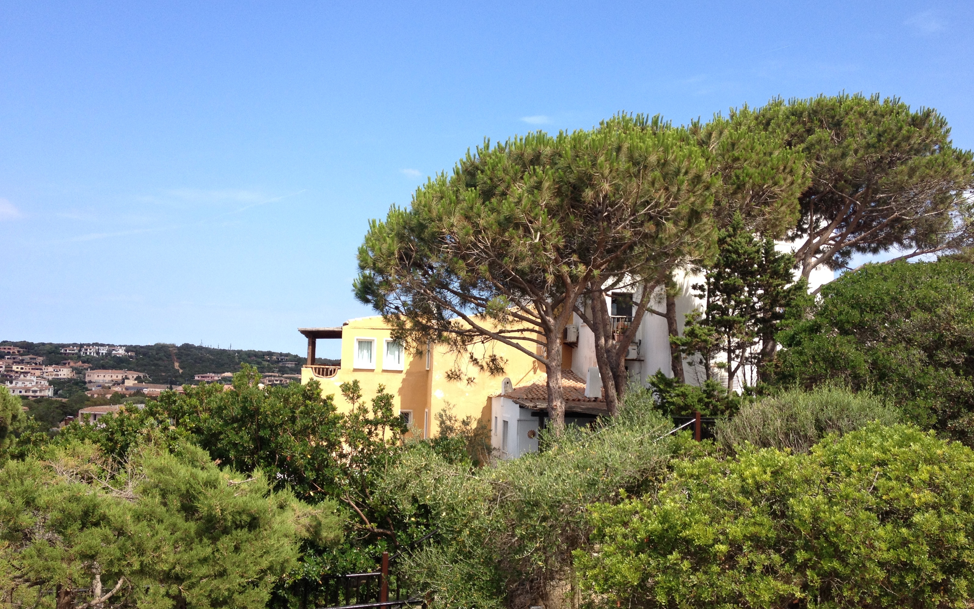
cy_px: 330
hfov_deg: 51.5
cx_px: 498
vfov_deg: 33.6
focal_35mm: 38
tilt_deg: -0.5
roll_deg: -2.2
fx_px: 1009
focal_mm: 4.28
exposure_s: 1/890
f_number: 2.4
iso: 50
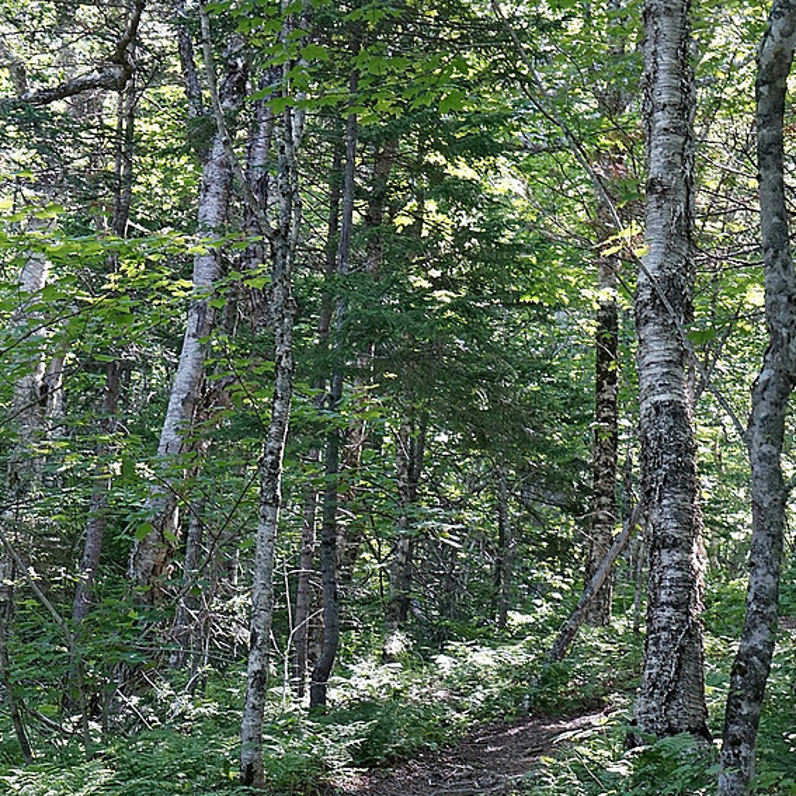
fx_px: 3089
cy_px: 557
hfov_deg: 14.7
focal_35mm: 119
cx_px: 385
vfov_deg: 14.6
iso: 800
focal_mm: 55
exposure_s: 1/40
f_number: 9
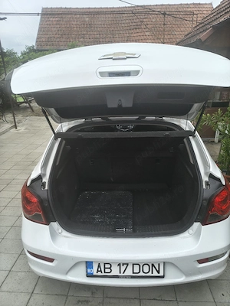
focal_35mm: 24
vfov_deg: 71.6
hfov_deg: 56.8
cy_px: 153
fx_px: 213
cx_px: 115
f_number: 1.8
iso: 100
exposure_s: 1/286
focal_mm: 5.56
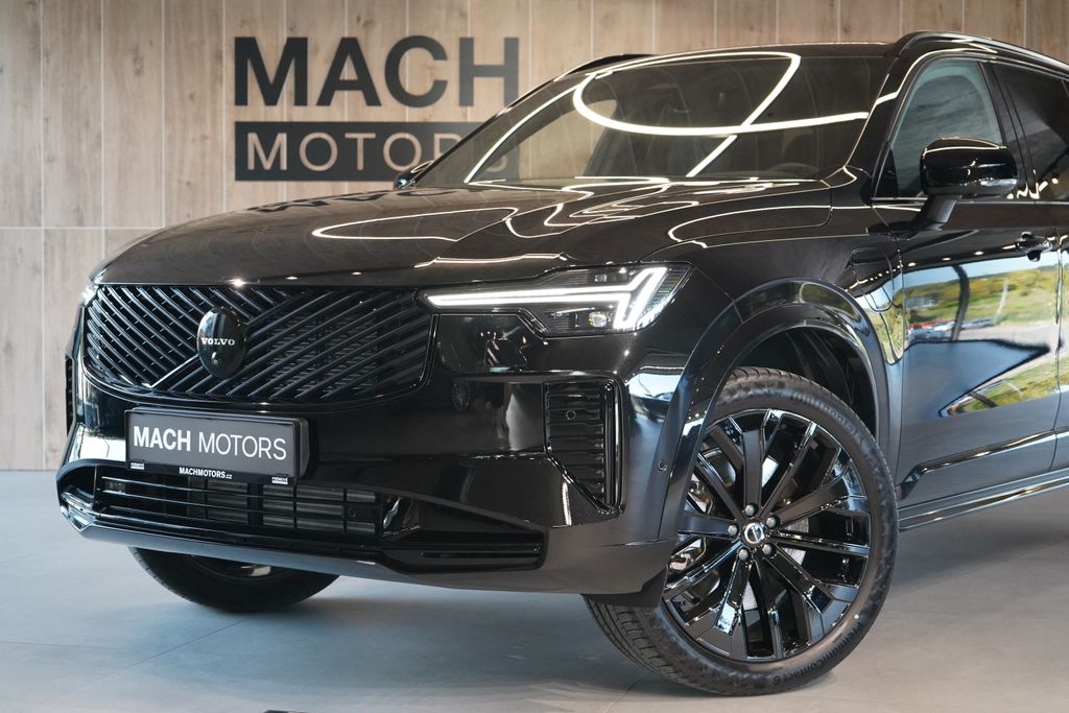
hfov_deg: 34.5
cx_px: 534
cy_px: 356
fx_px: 1722
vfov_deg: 23.4
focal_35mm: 58
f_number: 5
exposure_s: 1/160
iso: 8000
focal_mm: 58
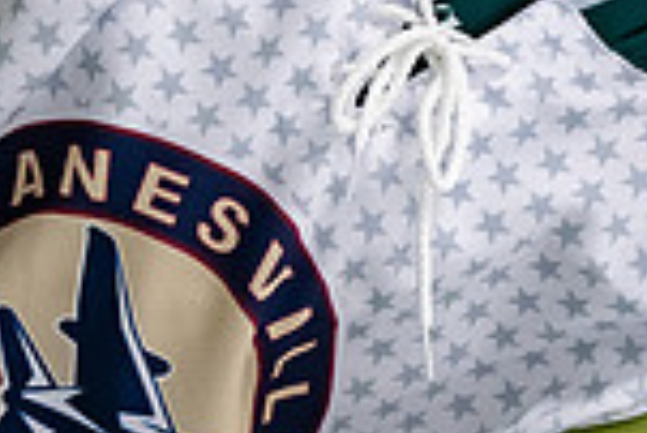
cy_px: -268
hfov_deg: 1.8
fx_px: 20741
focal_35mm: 1153
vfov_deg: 1.2
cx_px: 193
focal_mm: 200
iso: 2000
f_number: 3.2
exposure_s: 1/800
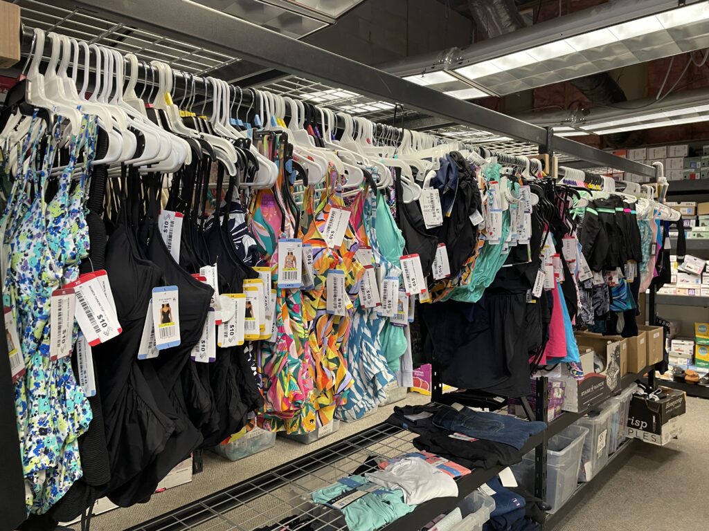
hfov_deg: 67.3
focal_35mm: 26
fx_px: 533
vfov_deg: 53.1
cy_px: 266
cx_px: 354
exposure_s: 1/60
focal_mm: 4.2
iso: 200
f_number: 1.6
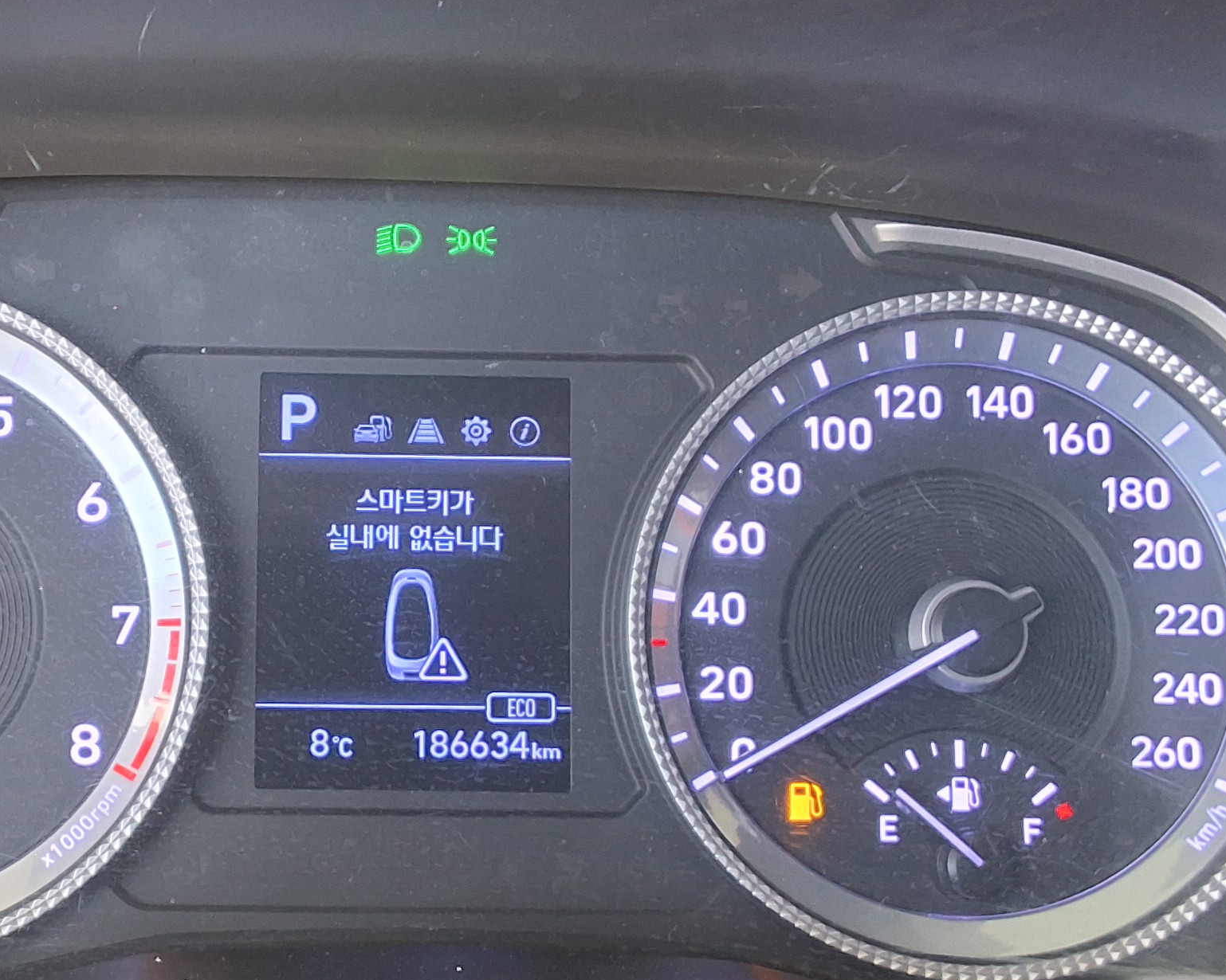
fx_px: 2104
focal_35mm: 58
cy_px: 628
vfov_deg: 26.1
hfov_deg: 32.1
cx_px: 369
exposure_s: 1/40
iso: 160
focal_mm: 2.91
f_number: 1.9
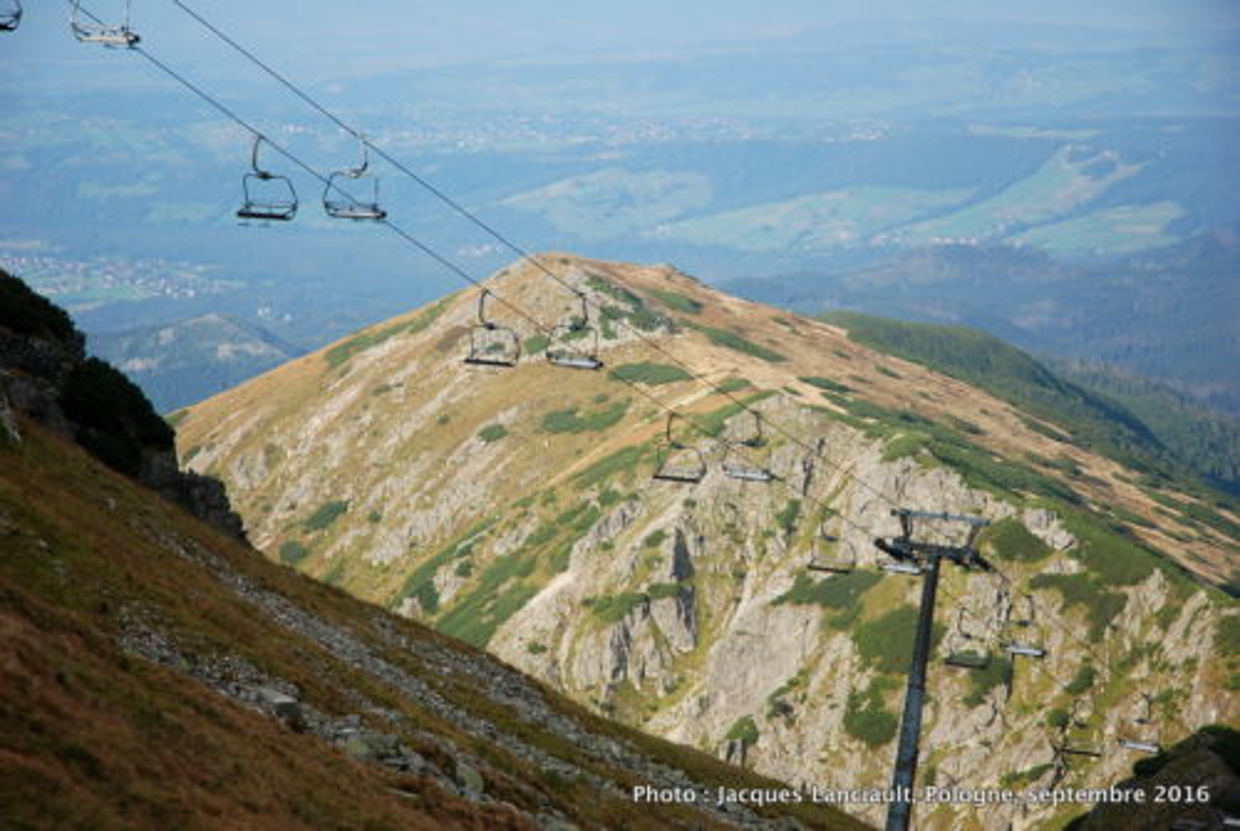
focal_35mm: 98
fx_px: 3363
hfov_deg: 20.9
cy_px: 416
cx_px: 620
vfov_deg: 14.1
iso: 100
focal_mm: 65
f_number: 4.5
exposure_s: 1/320
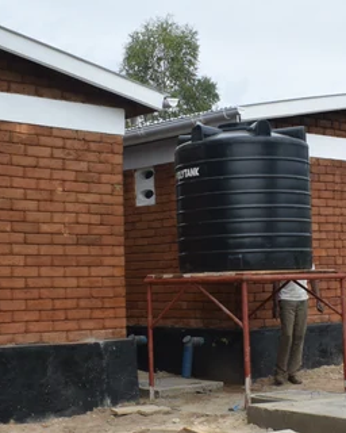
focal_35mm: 68
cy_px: 269
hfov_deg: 22.5
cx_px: 187
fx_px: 870
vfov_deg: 27.8
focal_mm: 18
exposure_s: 1/1600
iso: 400
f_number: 6.3
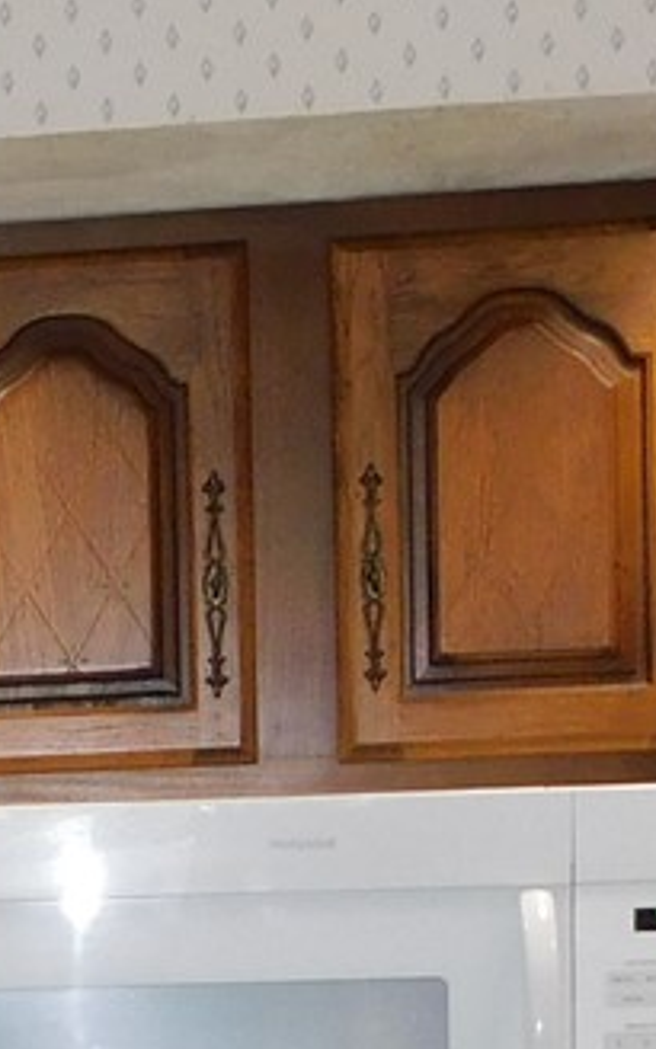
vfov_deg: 16.7
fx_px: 3404
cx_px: -557
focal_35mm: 119
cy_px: 1292
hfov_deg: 10.3
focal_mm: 4
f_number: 3
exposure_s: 1/30
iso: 200
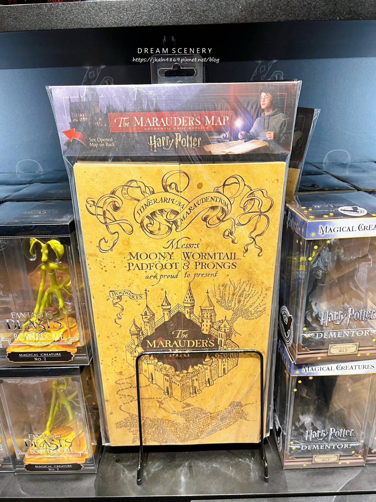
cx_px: 188
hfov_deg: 53.1
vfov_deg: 67.3
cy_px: 251
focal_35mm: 26
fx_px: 377
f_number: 1.5
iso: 160
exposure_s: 1/60
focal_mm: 5.7
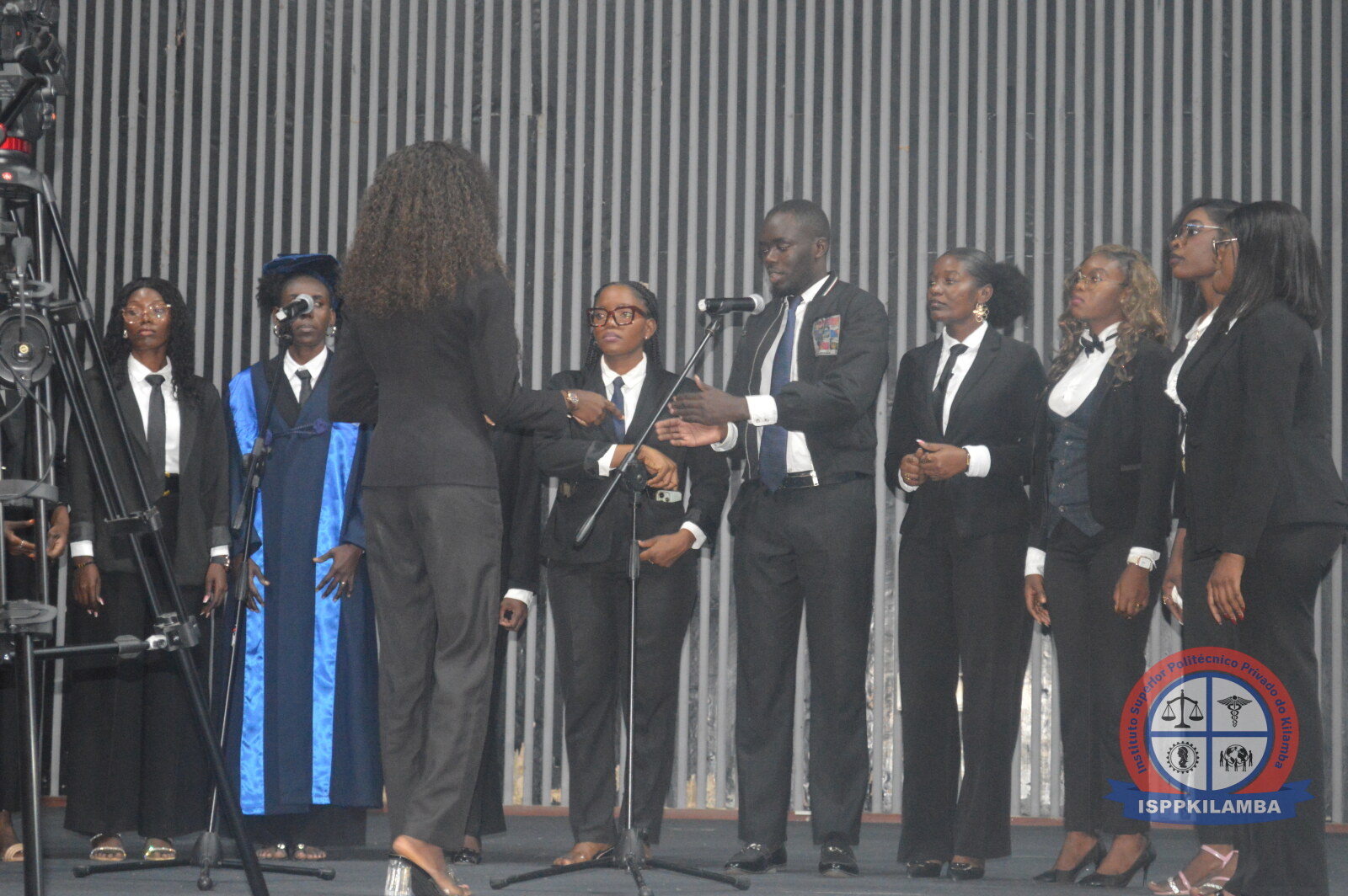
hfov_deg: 24.6
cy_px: 448
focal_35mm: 82
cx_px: 674
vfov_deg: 16.5
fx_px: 3087
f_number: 5.6
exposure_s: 1/60
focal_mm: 55
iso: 3200
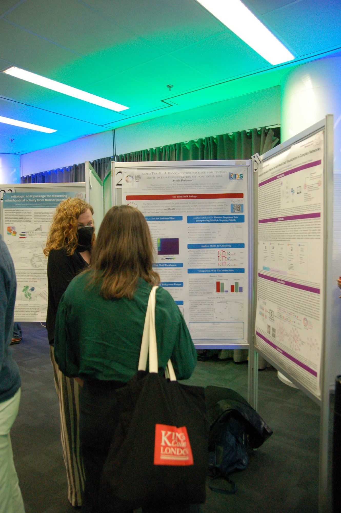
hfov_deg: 50.3
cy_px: 256
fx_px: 363
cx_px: 170
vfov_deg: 70.5
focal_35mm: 26
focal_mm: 17
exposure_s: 1/125
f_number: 3.2
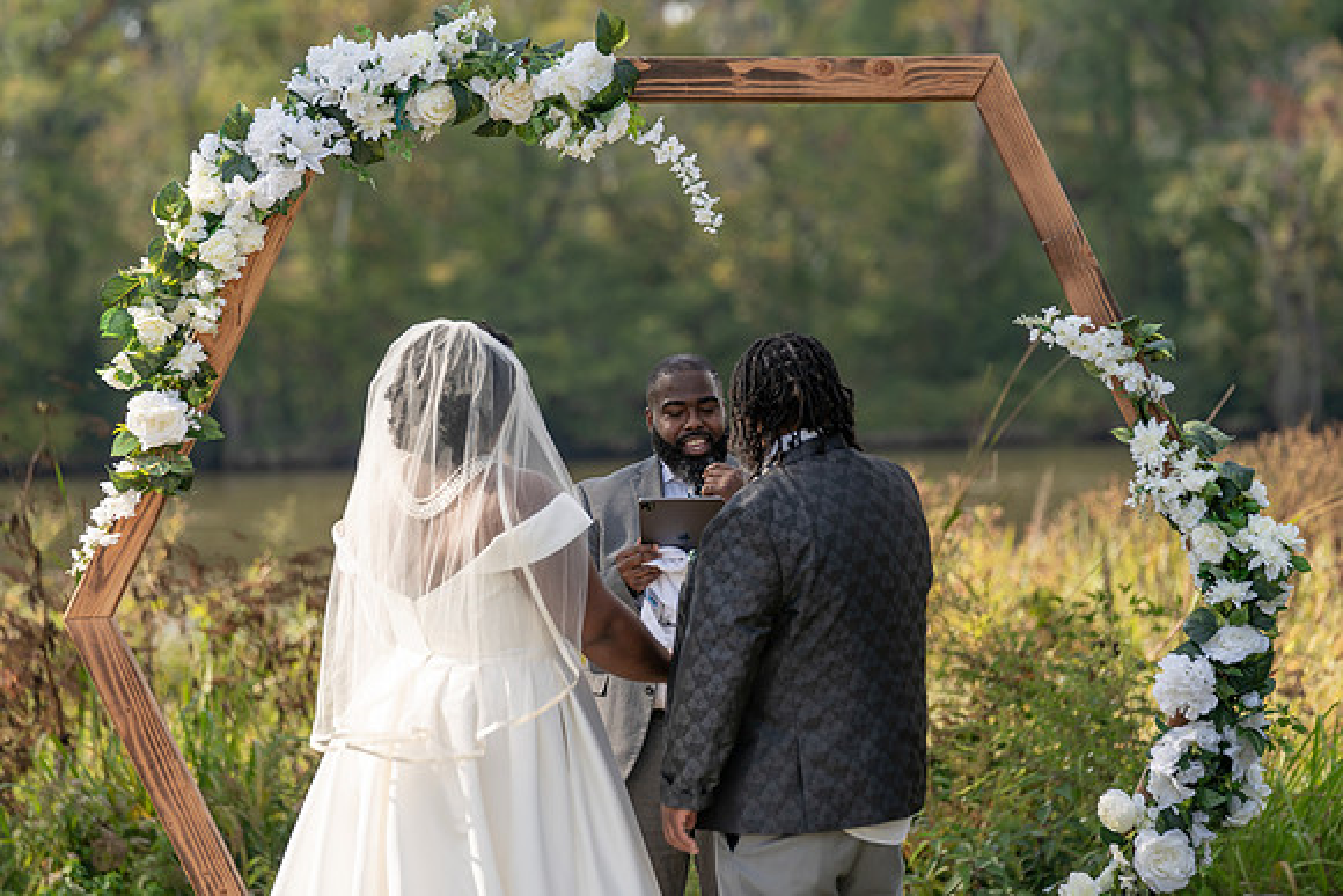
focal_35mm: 175
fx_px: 6532
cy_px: 429
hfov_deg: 11.7
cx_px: 681
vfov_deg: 7.8
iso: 100
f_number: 4
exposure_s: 1/640
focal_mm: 161
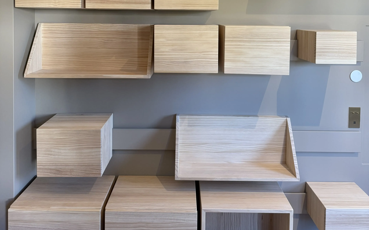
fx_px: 342
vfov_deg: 35.5
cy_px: 31
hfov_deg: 56.7
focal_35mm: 34
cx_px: 184
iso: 200
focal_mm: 6.76
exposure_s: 1/121
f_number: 1.78
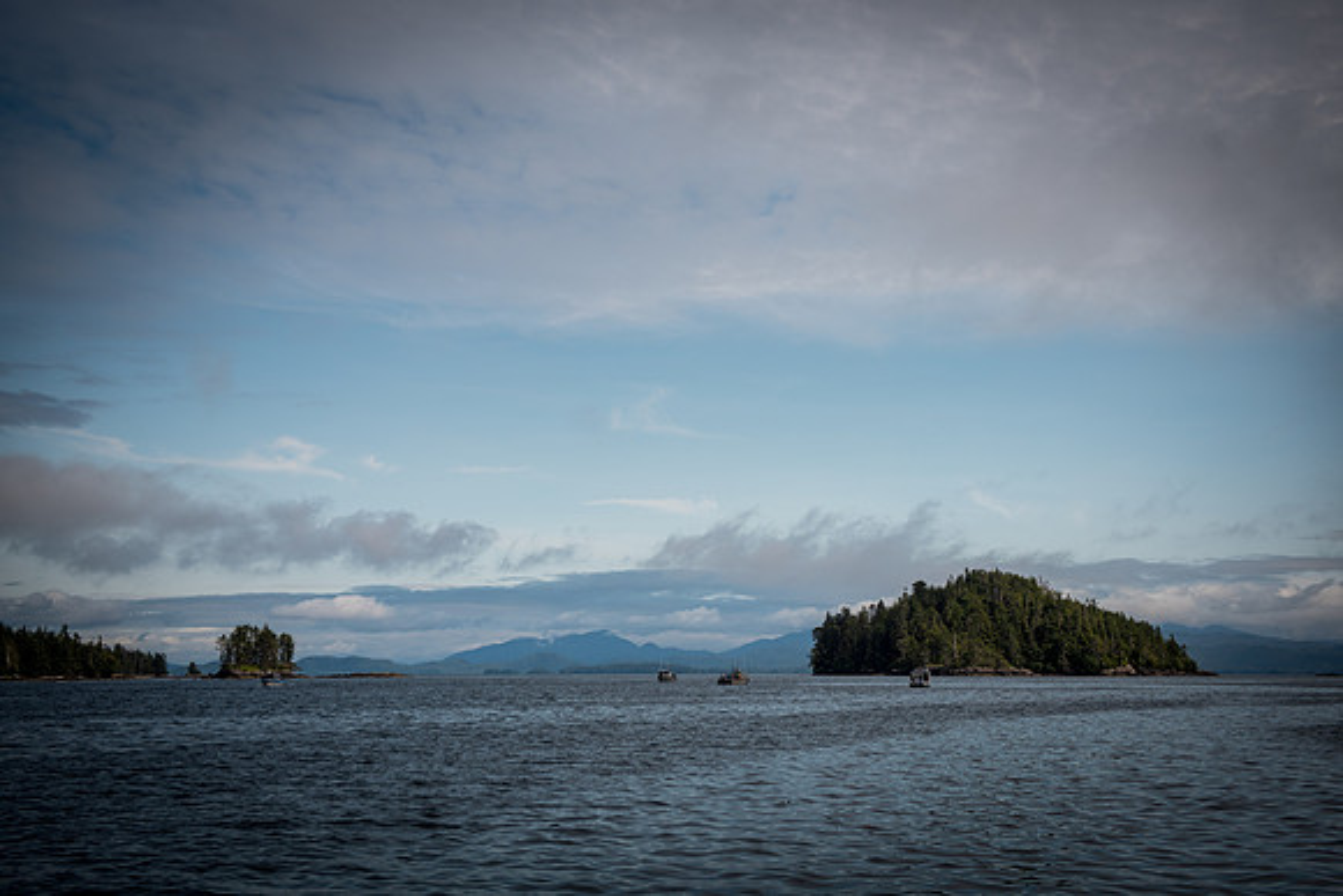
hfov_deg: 39.6
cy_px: 448
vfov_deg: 27.0
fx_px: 1866
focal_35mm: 50
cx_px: 672
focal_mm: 50
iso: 100
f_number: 4
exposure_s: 1/1250
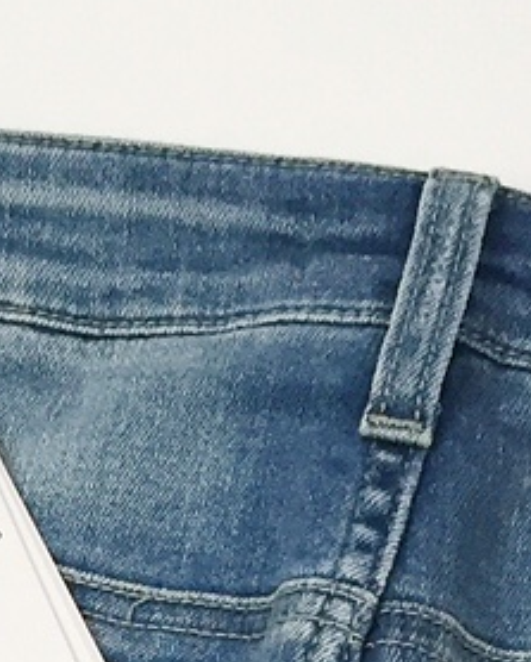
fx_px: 3256
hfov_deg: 9.3
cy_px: 1669
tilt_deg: -77.2
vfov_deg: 10.0
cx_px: 90
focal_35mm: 166
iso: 80
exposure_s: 1/30
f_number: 2.2
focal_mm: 4.15
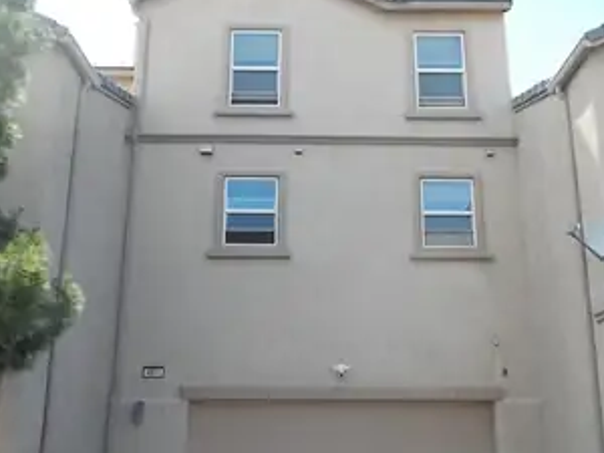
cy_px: 250
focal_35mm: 40
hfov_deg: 46.8
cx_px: 322
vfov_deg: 35.9
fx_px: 698
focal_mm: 5.3
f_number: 3.4
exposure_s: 1/250
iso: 80
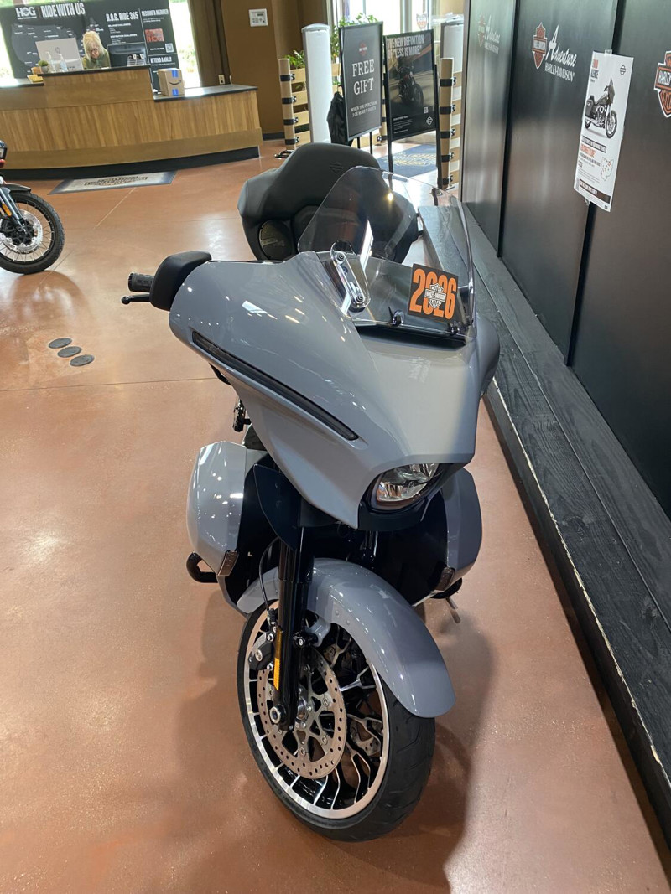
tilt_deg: -32.8
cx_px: 336
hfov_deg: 53.1
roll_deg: +5.1
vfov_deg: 67.3
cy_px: 447
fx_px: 672
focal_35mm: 26
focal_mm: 4.25
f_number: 1.8
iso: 160
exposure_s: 1/60
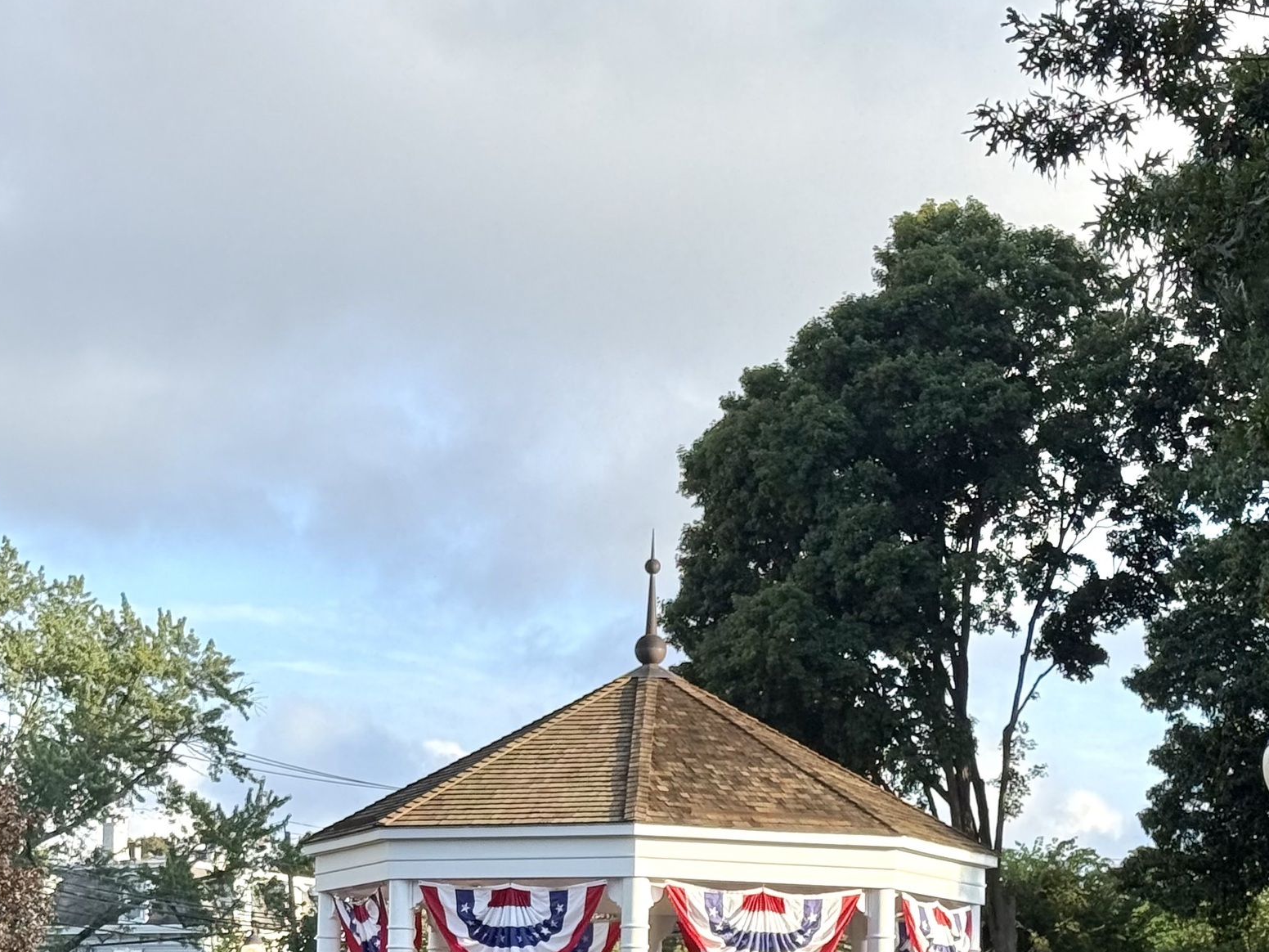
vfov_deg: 15.3
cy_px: 912
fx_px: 3483
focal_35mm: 95
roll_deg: +0.6
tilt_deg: +3.6
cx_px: 406
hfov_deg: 20.6
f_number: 1.78
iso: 64
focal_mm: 6.76
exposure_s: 1/1403
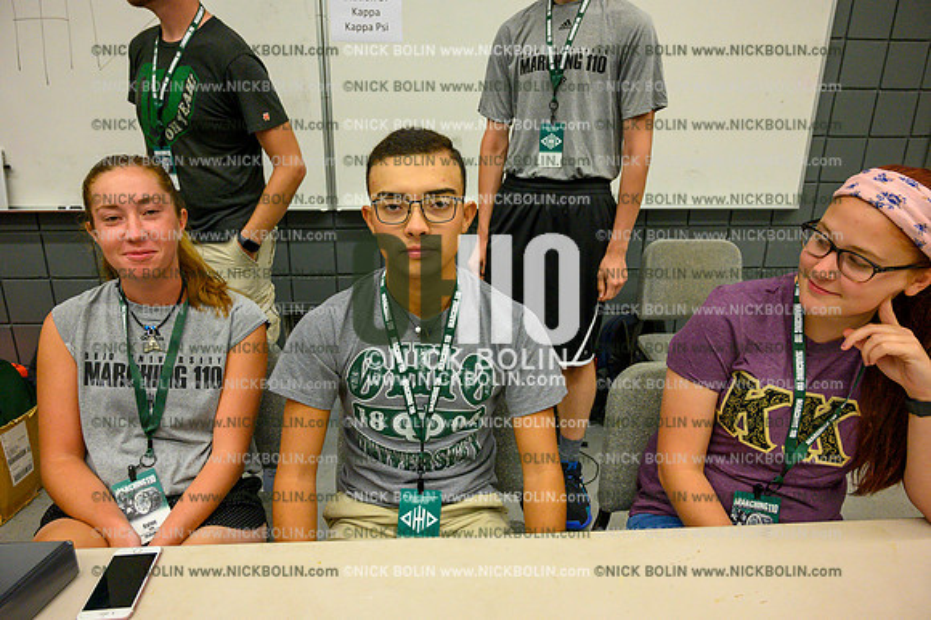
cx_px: 466
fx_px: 620
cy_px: 310
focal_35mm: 24
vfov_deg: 53.1
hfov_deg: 73.8
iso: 6400
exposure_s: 1/250
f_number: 5.6
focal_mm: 24
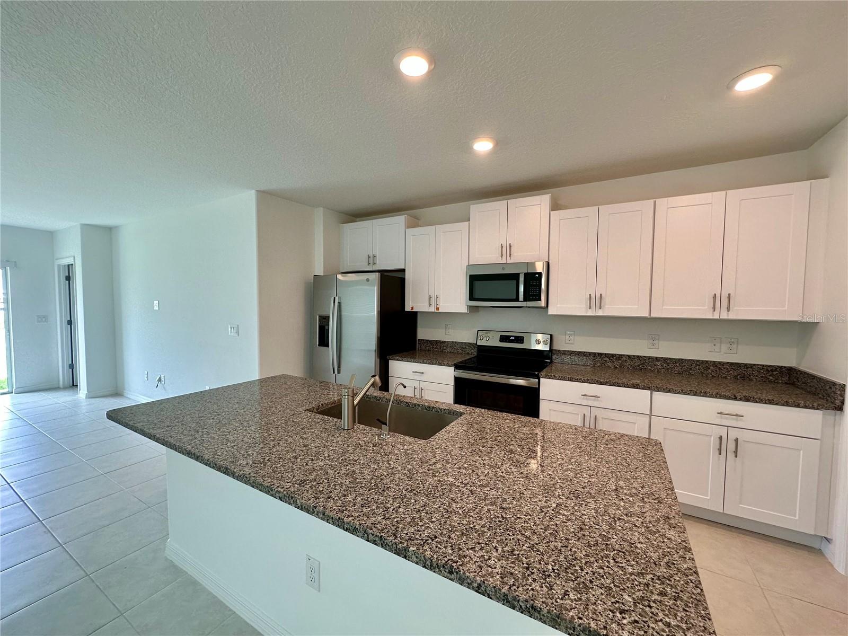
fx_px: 343
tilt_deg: -3.2
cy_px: 318
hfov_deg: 102.1
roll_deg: -0.6
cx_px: 424
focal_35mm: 14
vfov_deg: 85.7
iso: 160
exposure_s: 1/120
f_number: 2.2
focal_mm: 2.22
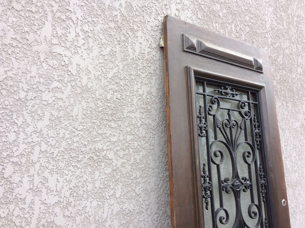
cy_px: 114
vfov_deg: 44.1
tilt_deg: +9.4
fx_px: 282
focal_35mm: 32
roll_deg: -0.9
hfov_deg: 56.9
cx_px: 152
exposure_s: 1/325
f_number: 2.4
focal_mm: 3.3
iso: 32
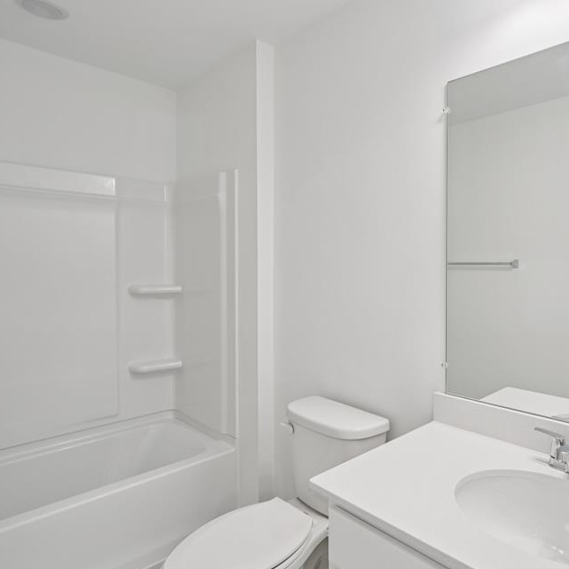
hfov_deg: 67.5
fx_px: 409
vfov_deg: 69.6
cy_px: 278
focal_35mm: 22
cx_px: 385
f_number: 8
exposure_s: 1/30
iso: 400
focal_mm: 16
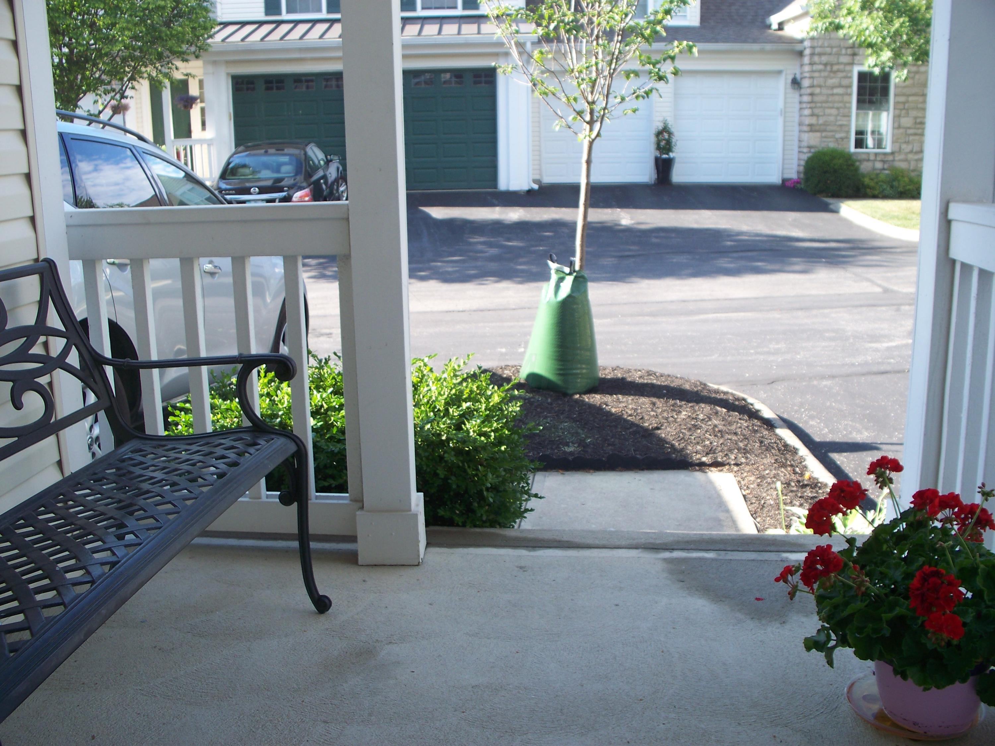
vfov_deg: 39.7
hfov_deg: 51.4
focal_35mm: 36
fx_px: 1035
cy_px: 373
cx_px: 498
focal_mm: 7.54
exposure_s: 1/200
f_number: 2.8
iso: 80
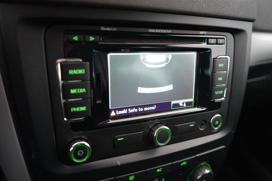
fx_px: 212
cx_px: 136
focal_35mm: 28
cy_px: 90
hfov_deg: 65.5
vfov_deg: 46.4
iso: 10000
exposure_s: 1/60
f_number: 4
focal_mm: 28
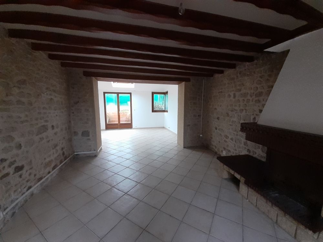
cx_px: 162
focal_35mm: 13
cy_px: 121
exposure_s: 1/20
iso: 400
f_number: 2.2
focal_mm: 1.13
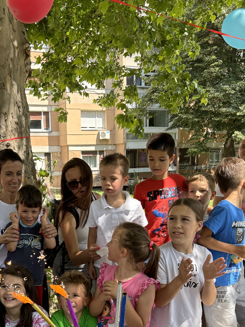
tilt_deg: -8.6
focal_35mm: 43
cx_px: 60
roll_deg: -1.8
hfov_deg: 32.9
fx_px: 406
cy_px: 241
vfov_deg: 42.6
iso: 50
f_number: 1.6
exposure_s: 1/351
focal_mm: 5.96
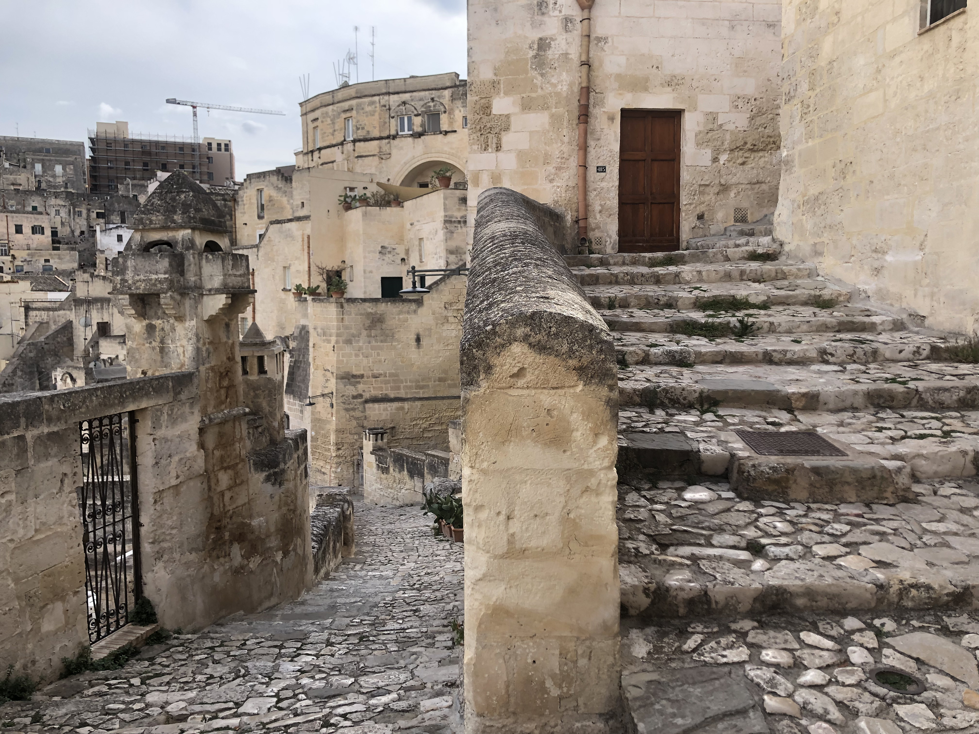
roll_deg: +0.9
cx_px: 490
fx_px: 792
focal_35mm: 28
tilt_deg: -6.0
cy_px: 367
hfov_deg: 63.4
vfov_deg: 49.7
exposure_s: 1/852
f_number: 1.8
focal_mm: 4
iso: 20
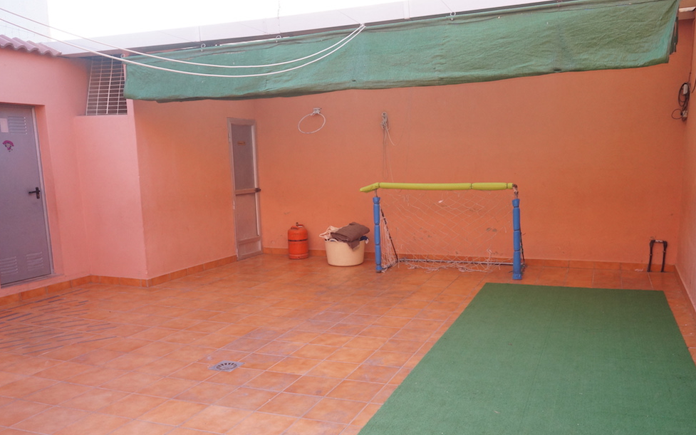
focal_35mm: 30
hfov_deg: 62.5
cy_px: 255
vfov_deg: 41.7
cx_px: 405
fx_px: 569
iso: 640
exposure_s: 1/60
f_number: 8
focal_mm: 16
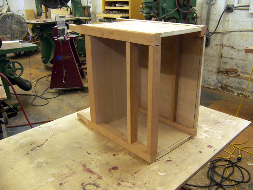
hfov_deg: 55.4
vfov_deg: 42.9
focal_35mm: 33
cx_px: 126
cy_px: 95
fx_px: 241
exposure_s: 1/15
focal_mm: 5.5
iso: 140
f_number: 3.4
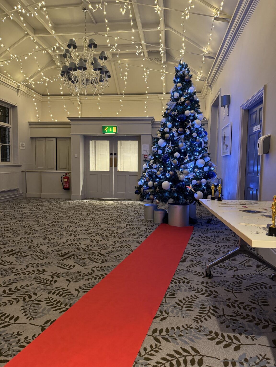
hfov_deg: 56.8
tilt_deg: -4.0
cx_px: 138
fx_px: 255
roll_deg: -0.1
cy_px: 184
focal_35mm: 24
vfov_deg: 71.6
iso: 640
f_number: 1.78
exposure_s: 1/33
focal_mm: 6.86
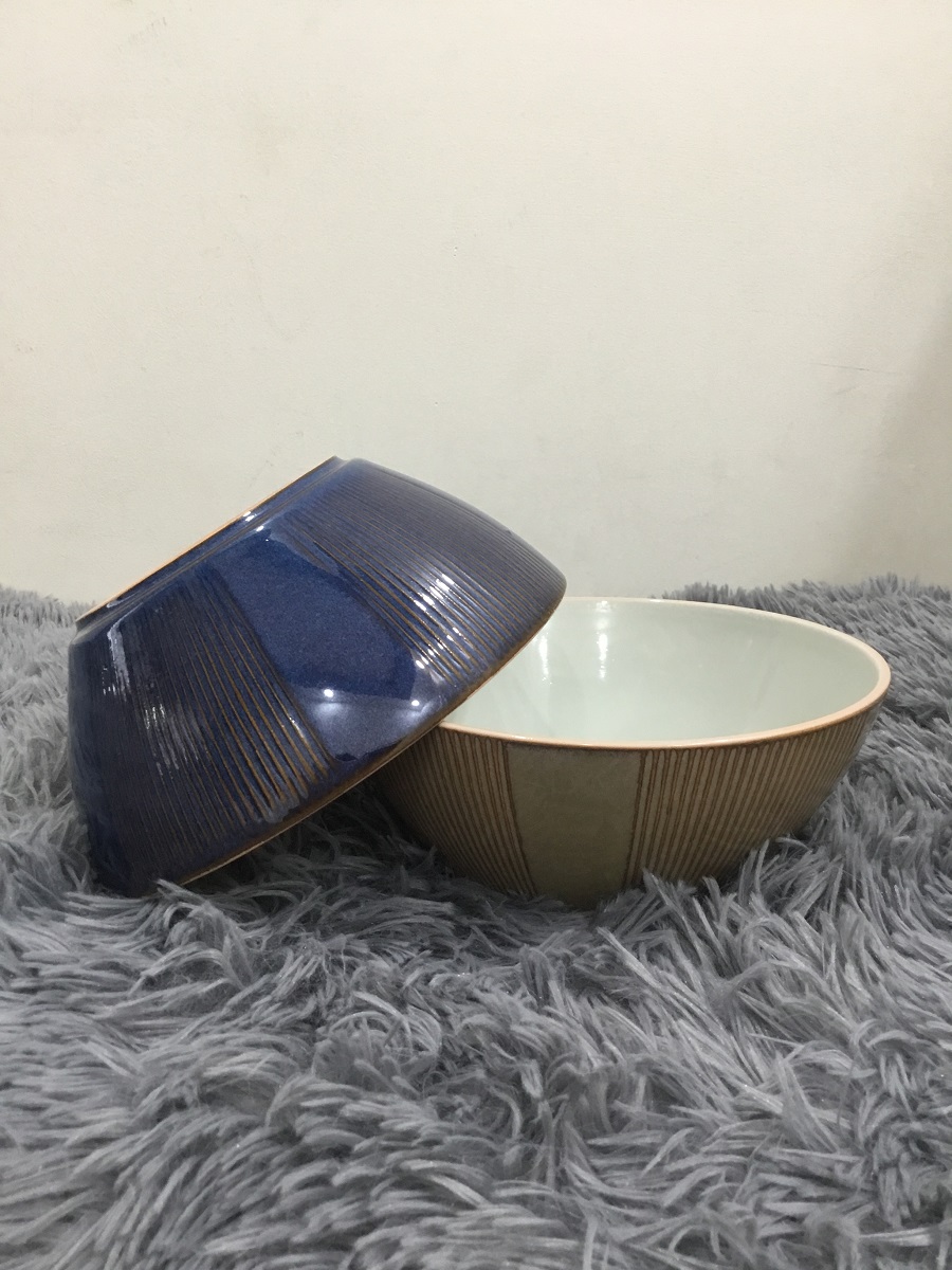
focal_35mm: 31
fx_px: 1137
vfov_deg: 58.4
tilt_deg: -15.1
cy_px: 635
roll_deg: -0.9
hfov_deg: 45.4
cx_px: 476
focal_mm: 3.3
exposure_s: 1/33
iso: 125
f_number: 2.4
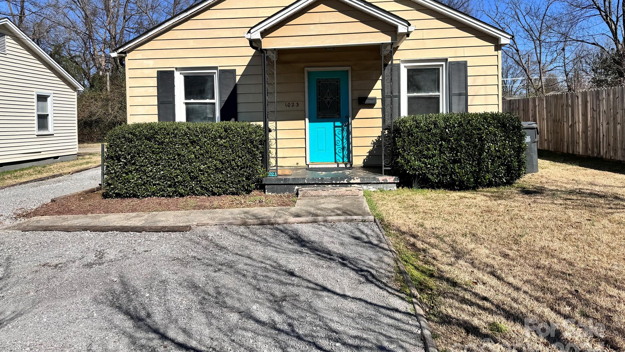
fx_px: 448
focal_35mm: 27
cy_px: 136
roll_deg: -0.2
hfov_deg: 69.8
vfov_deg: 42.6
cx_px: 306
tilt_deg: -2.2
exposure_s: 1/7092
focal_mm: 6.76
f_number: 1.78
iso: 80
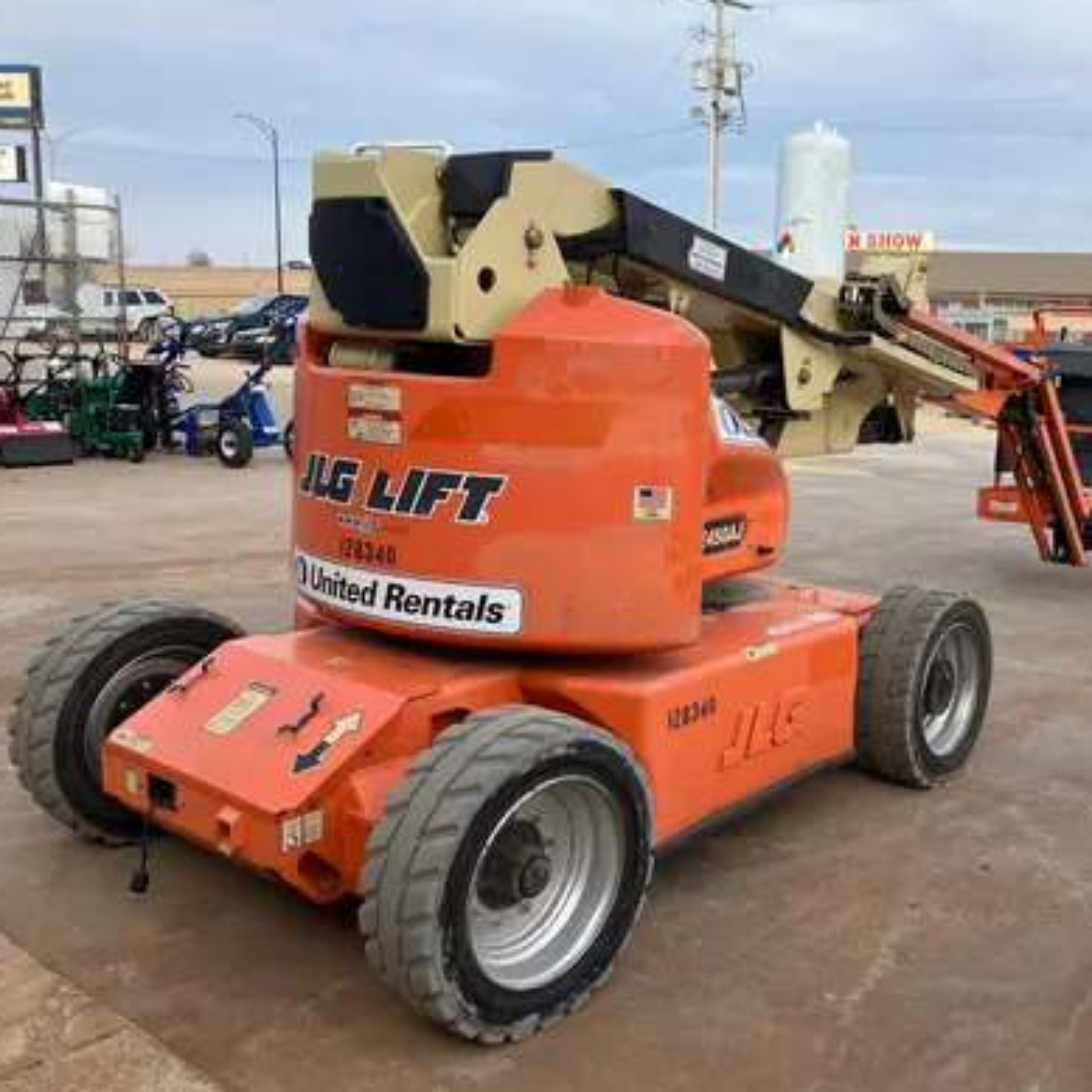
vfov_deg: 47.2
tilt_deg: -9.4
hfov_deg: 46.6
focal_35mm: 35
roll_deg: -2.2
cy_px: 518
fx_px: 1249
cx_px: 710
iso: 32
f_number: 1.8
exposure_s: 1/676
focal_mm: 3.99
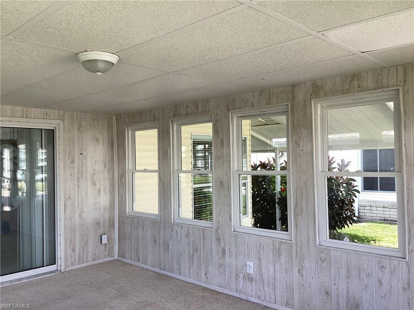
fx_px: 371
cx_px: 207
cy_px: 155
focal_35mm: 31
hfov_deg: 58.4
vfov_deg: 45.4
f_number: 2.4
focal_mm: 3.3
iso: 25
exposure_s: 1/145
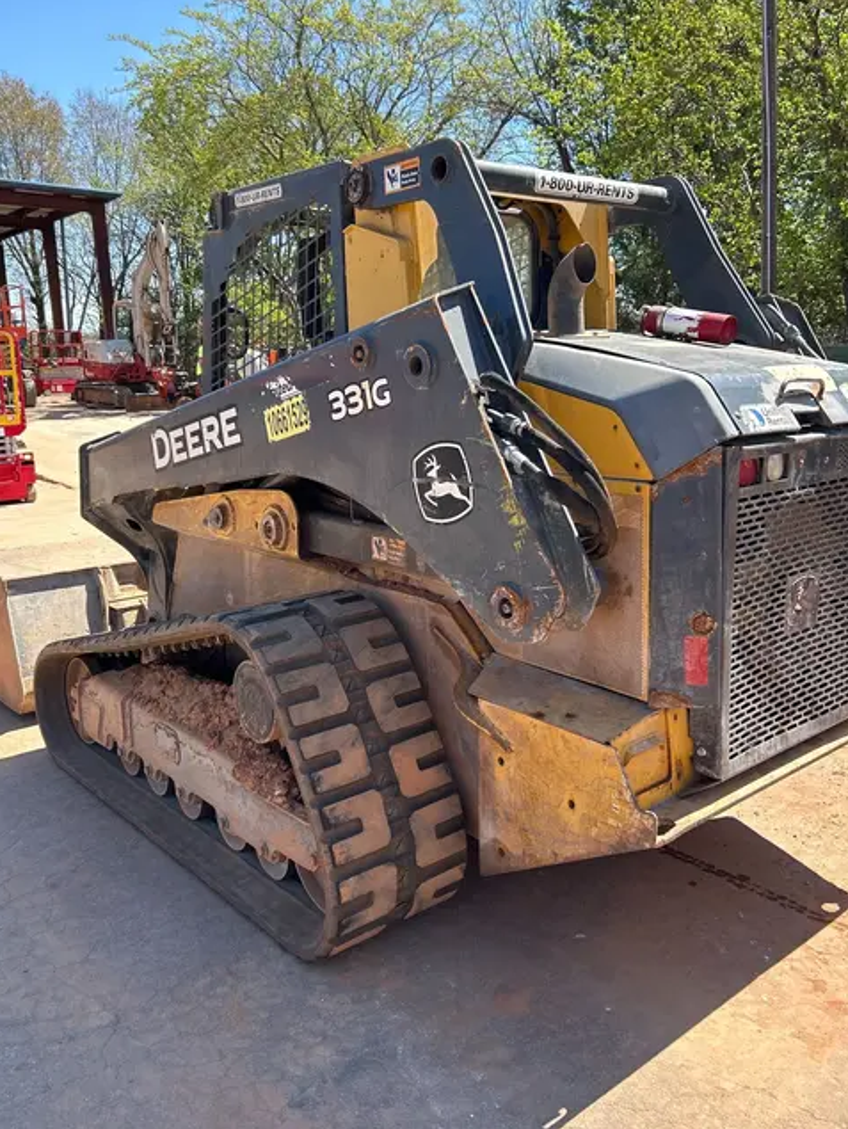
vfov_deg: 59.7
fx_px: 979
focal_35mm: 30
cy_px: 479
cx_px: 457
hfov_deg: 46.8
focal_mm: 5.7
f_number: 1.5
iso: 50
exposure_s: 1/1468
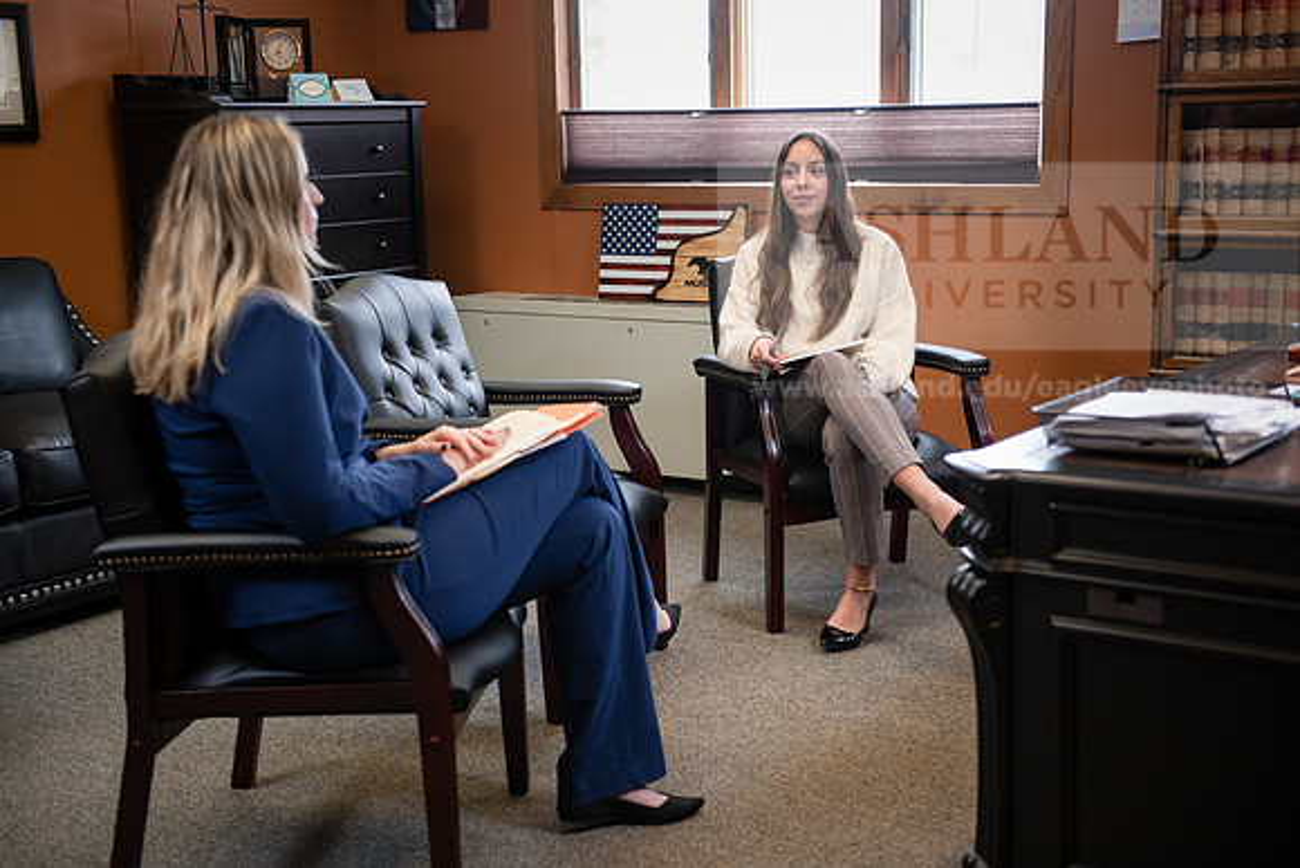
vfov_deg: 28.1
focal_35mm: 48
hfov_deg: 41.1
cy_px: 434
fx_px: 1734
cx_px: 650
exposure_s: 1/160
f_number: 3.2
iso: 1000
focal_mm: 48
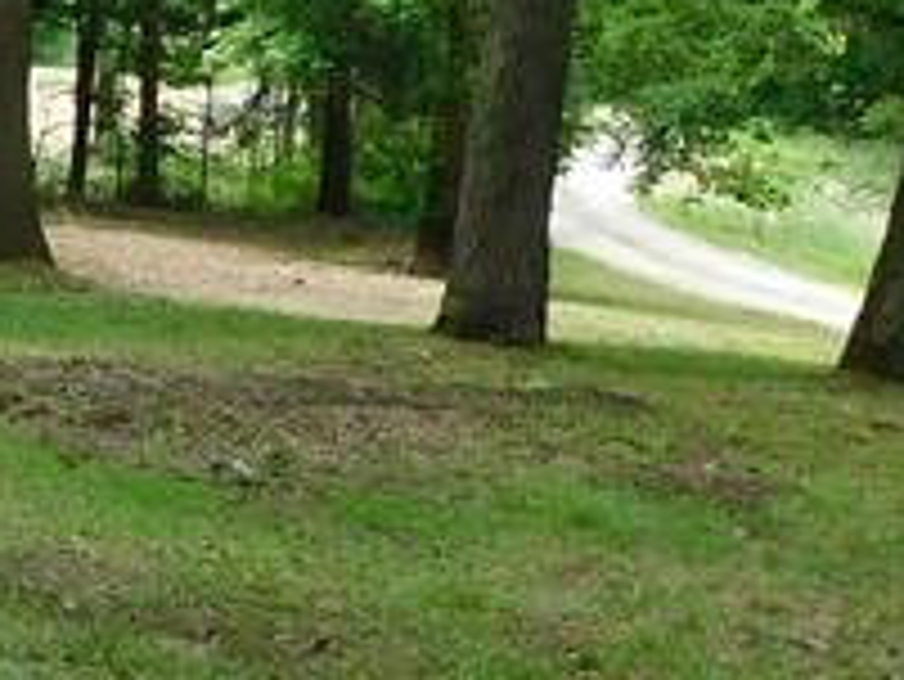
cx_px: -301
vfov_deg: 12.6
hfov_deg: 15.9
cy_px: 176
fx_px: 3057
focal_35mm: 117
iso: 125
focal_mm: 4
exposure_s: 1/200
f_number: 3
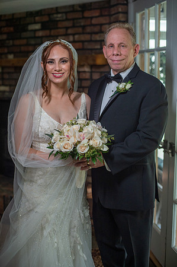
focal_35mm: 50
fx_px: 370
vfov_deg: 39.6
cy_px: 134
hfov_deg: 26.9
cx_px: 88
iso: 1000
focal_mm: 50
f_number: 2.5
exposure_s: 1/400
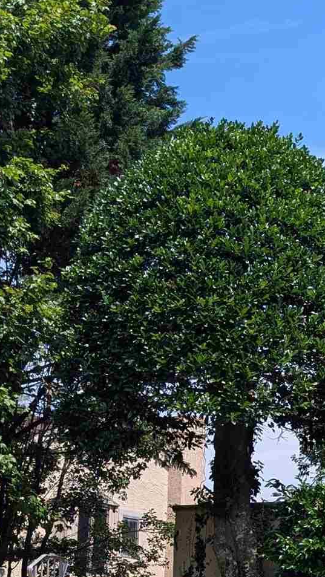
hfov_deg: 14.4
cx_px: 134
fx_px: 1286
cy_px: 489
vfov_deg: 24.7
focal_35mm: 84
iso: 47
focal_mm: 6.81
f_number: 1.85
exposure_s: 1/1919
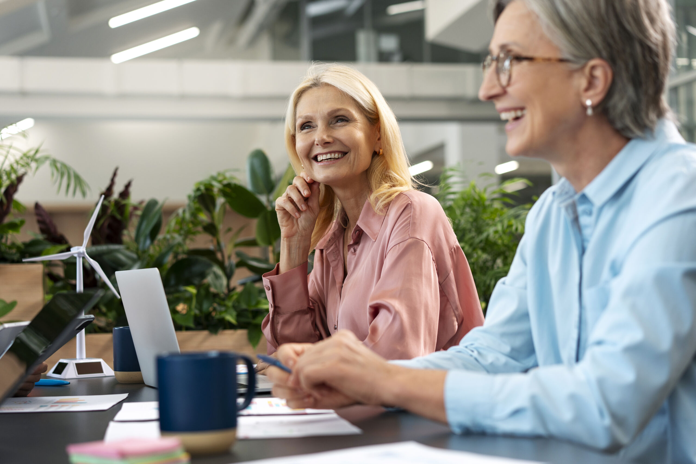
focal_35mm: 55
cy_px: 232
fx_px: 1063
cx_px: 348
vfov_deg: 24.6
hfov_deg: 36.2
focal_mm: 55
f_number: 2.8
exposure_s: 1/200
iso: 400
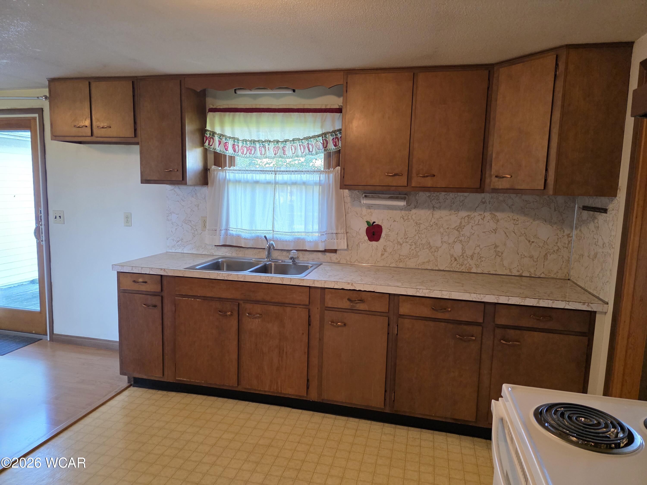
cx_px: 324
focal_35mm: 23
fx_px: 430
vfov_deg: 58.9
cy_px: 242
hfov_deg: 73.9
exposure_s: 1/120
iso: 400
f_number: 1.7
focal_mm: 6.3
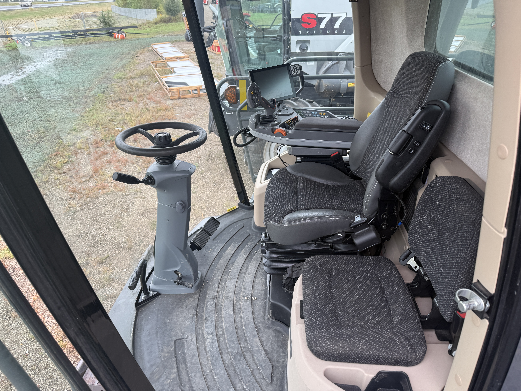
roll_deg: -0.7
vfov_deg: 56.8
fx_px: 361
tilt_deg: -28.1
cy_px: 196
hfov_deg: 71.6
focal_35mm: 24
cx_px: 260
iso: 80
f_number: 1.78
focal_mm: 6.76
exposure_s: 1/121
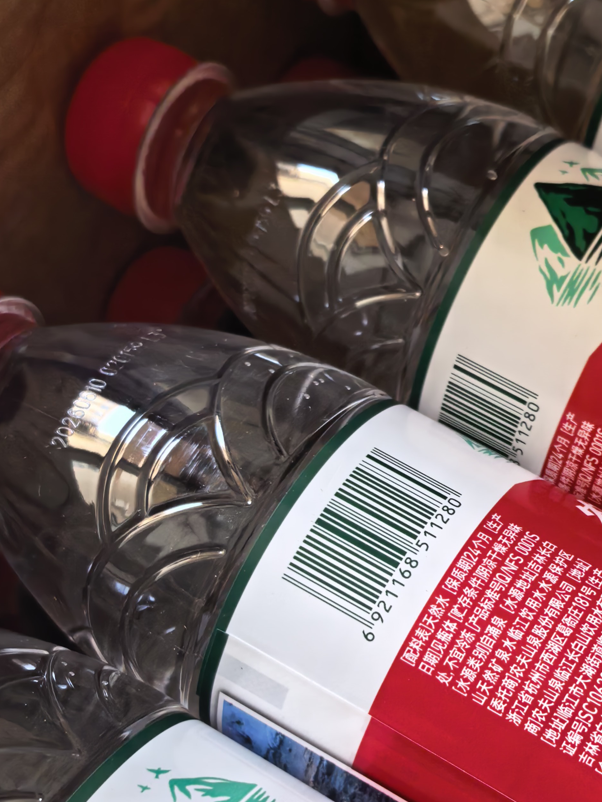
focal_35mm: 55
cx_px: 466
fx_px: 1275
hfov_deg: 26.2
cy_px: 580
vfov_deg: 34.4
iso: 200
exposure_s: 1/50
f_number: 2
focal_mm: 5.75
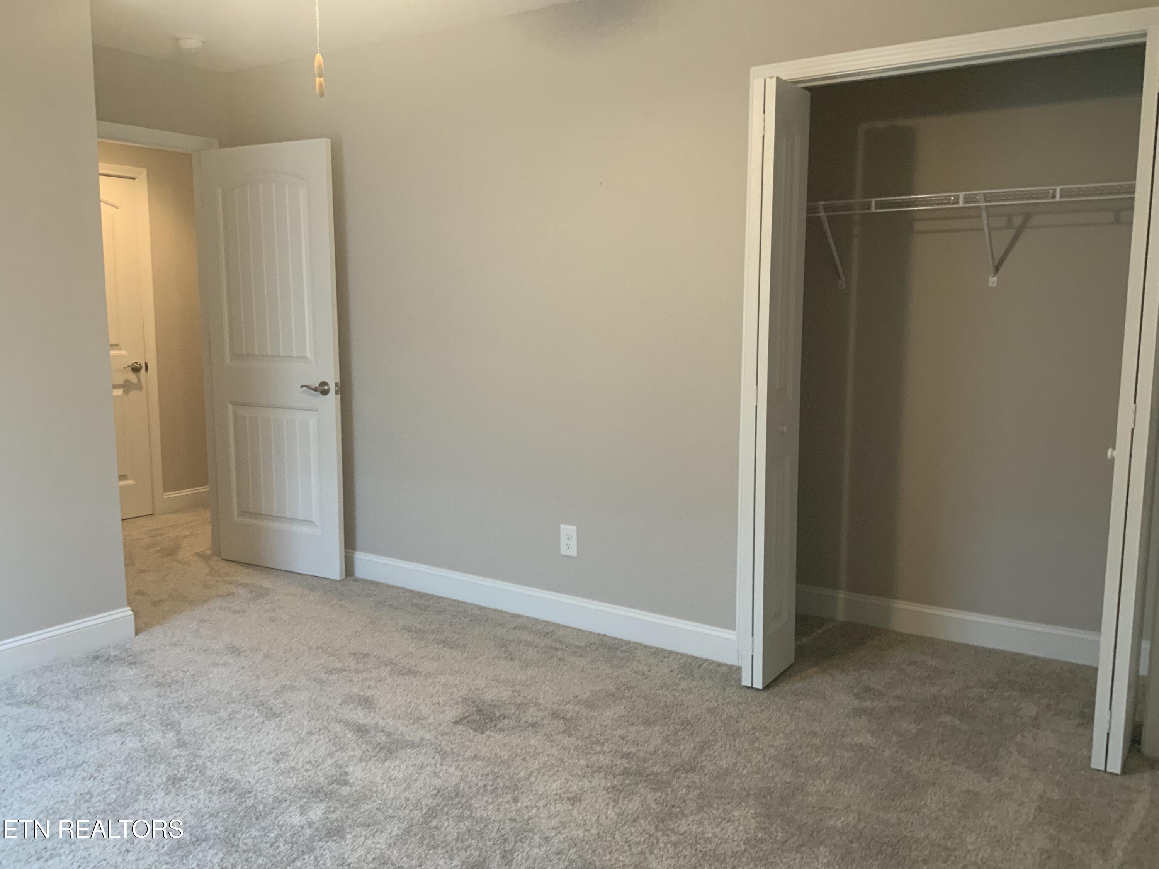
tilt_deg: -7.0
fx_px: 971
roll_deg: -0.2
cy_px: 434
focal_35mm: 29
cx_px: 580
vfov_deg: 48.2
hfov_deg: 61.7
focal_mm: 3
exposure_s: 1/60
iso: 200
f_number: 1.8
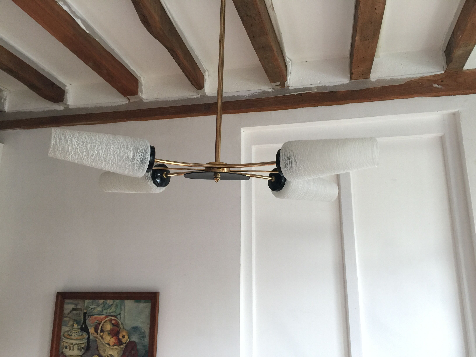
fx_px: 399
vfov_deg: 48.2
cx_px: 238
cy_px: 178
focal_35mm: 29
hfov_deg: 61.7
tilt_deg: +13.0
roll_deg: +1.2
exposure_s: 1/33
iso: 50
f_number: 2.2
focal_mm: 4.15
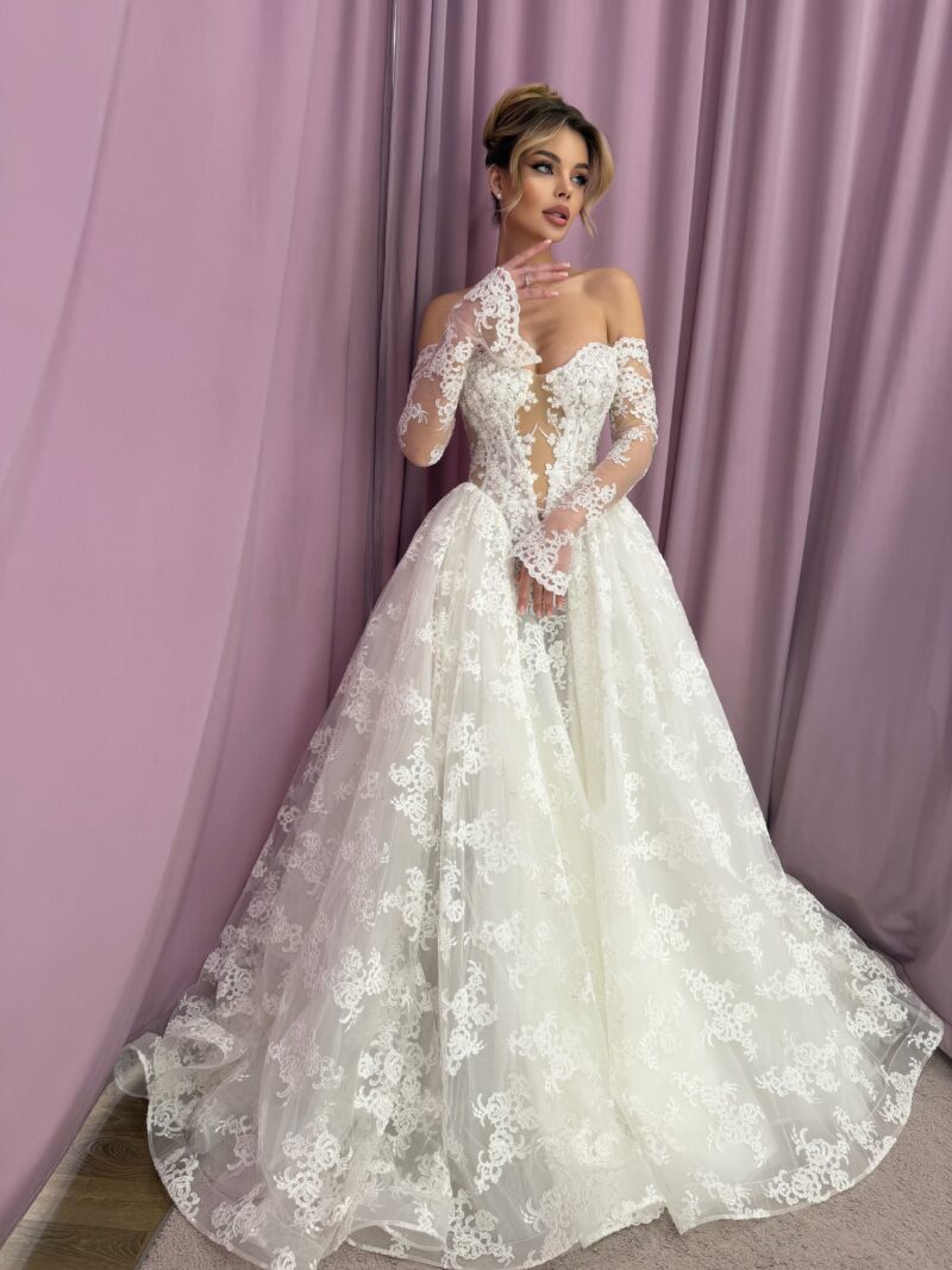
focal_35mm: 24
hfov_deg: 56.8
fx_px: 880
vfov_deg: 71.6
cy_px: 635
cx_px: 476
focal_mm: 6.76
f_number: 1.78
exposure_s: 1/74
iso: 64
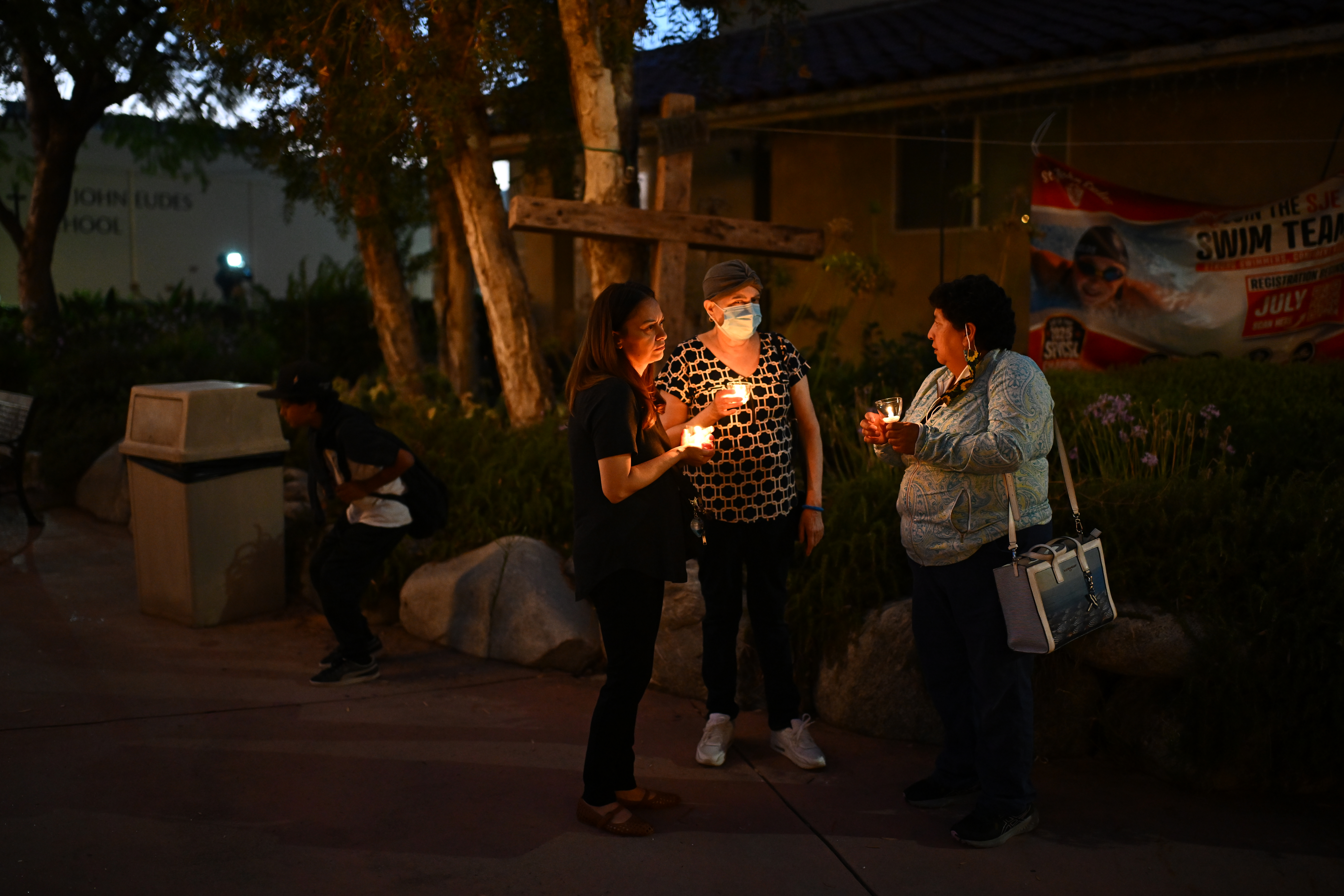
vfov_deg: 37.8
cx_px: 672
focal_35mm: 35
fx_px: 1307
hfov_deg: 54.4
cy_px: 448
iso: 3200
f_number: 1.2
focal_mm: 35
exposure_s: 1/200
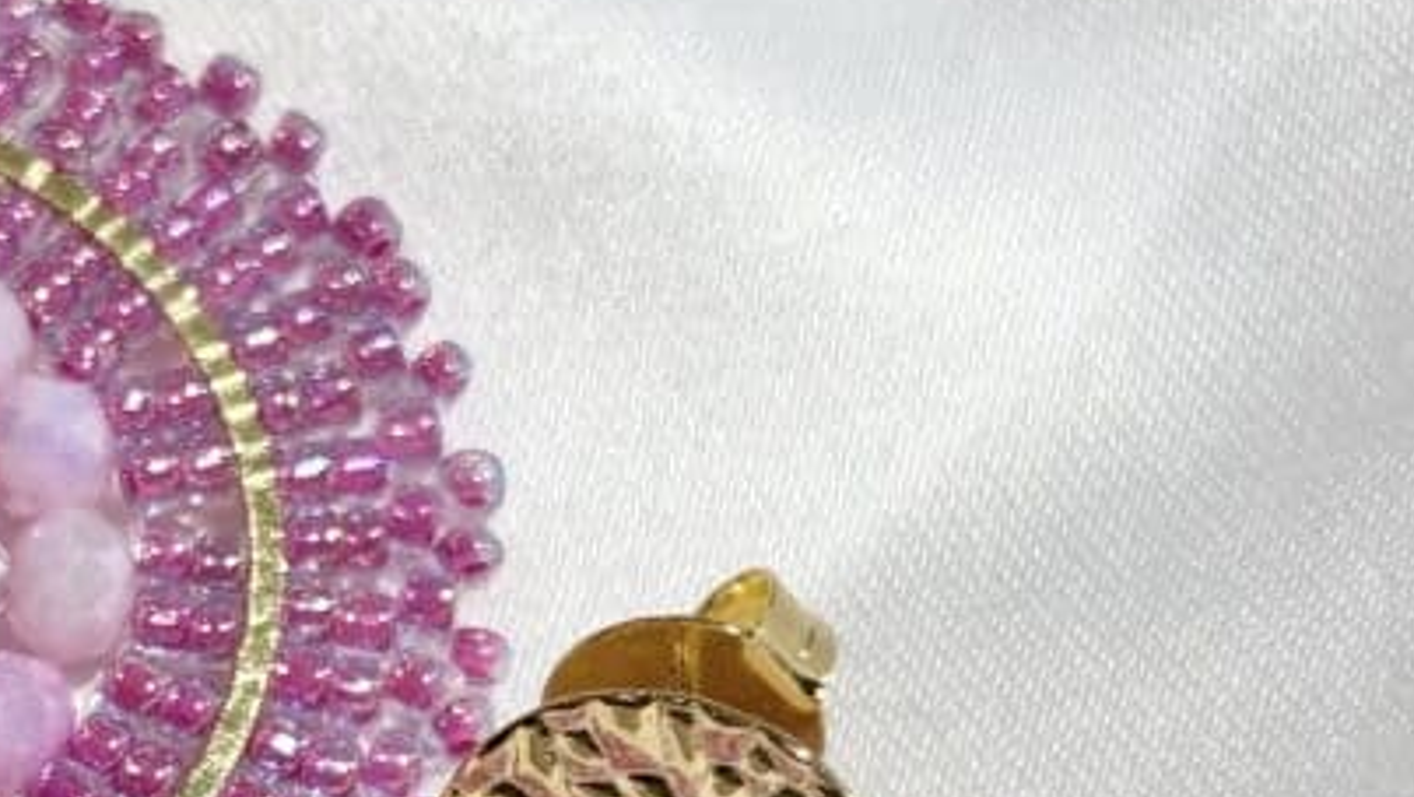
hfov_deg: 14.8
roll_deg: +9.2
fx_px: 5401
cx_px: 179
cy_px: 1015
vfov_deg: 8.3
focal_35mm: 144
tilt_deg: -36.6
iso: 25
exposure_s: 1/152
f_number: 1.6
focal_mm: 5.96
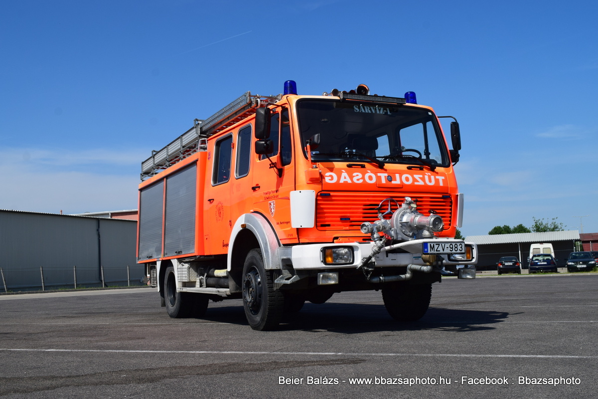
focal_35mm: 44
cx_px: 299
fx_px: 723
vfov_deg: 30.8
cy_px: 200
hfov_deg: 45.0
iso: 200
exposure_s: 1/500
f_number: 11
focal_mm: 29
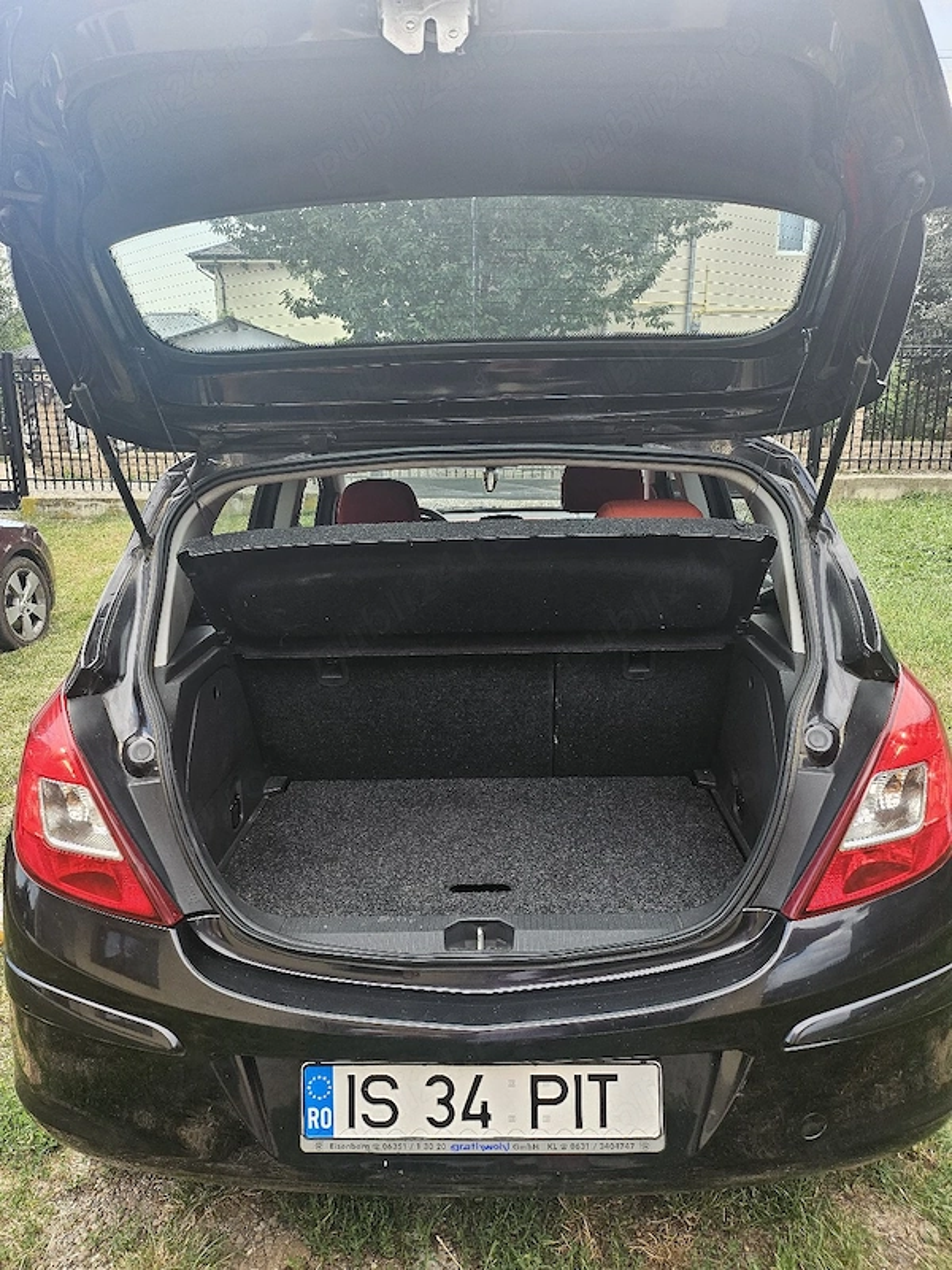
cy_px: 635
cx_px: 476
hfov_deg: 56.8
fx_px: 880
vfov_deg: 71.6
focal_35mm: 24
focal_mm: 5
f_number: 1.8
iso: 80
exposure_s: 1/182
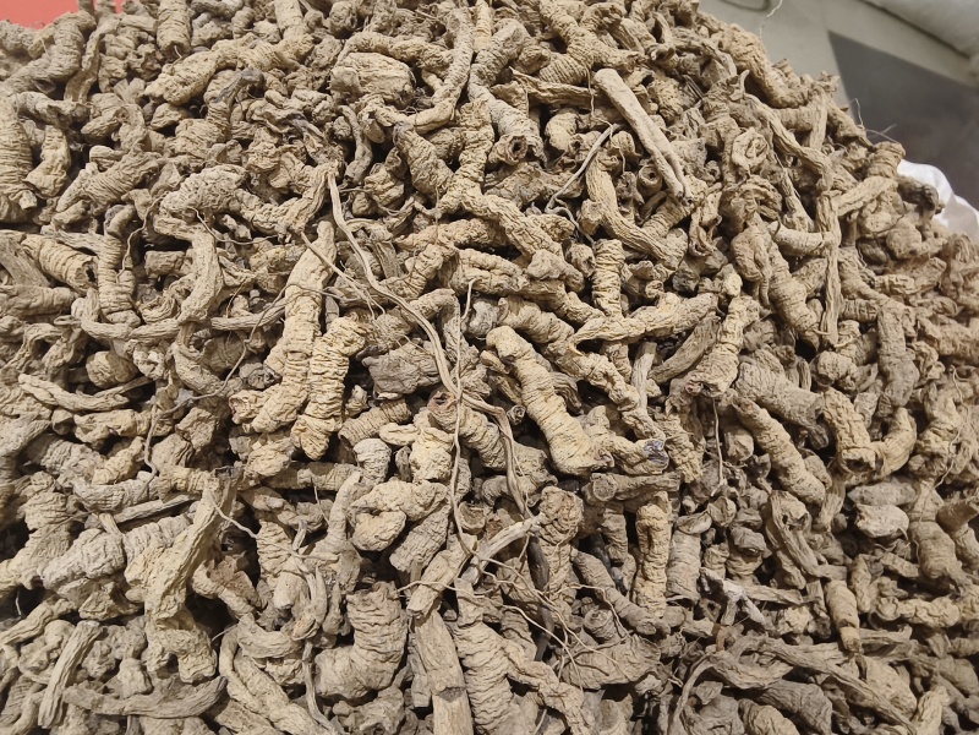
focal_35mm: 25
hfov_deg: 69.4
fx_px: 707
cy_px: 368
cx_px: 490
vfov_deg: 54.9
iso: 1539
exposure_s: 1/60
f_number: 2
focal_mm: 2.32
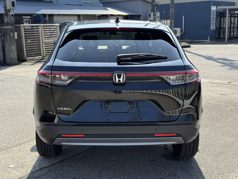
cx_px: 119
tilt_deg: -11.1
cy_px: 90
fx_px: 330
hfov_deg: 39.7
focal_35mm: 48
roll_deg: +2.1
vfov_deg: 30.3
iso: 100
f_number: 1.78
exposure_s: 1/2415
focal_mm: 6.76
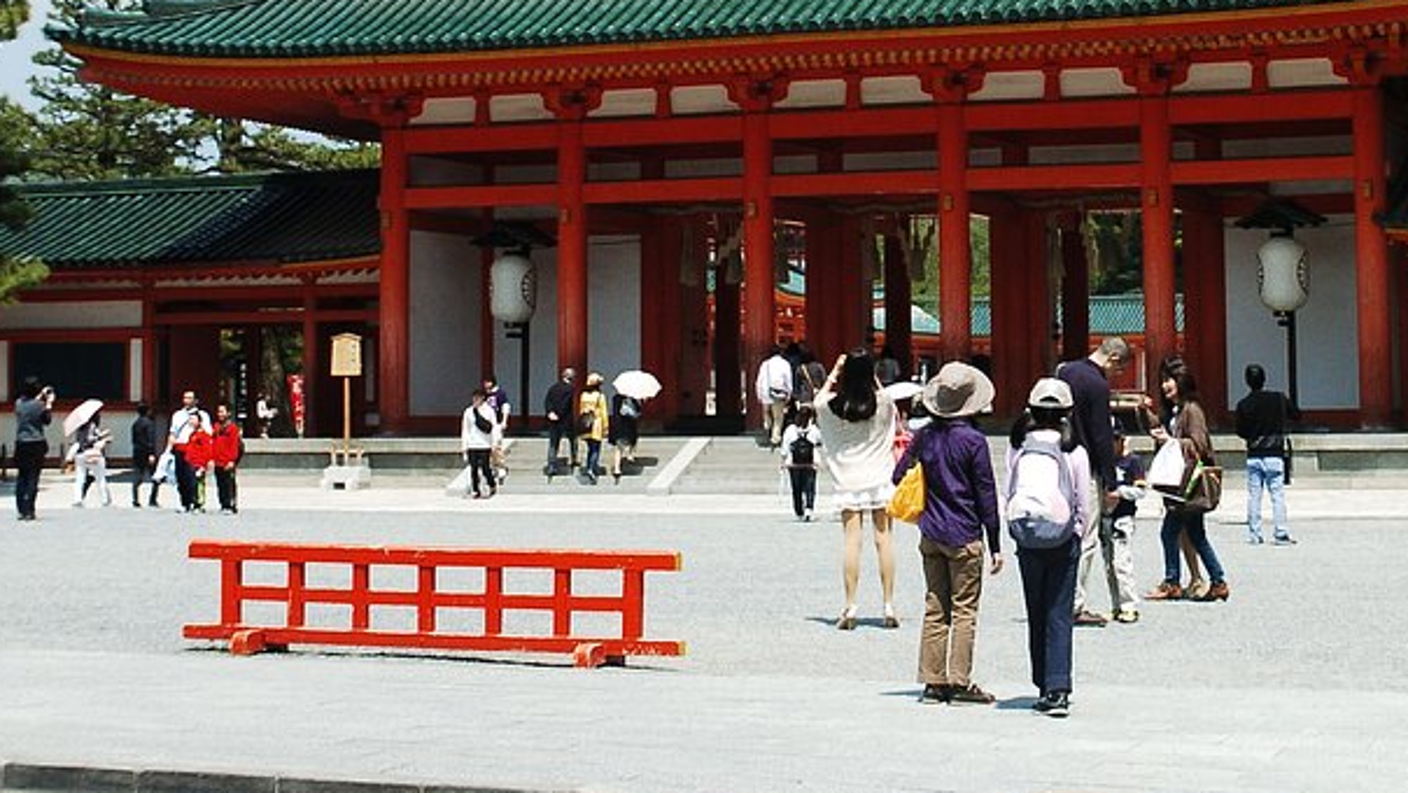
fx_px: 3771
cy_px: 51
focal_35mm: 101
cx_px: 846
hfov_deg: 21.1
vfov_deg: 11.9
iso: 320
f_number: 11
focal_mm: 38
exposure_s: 1/200
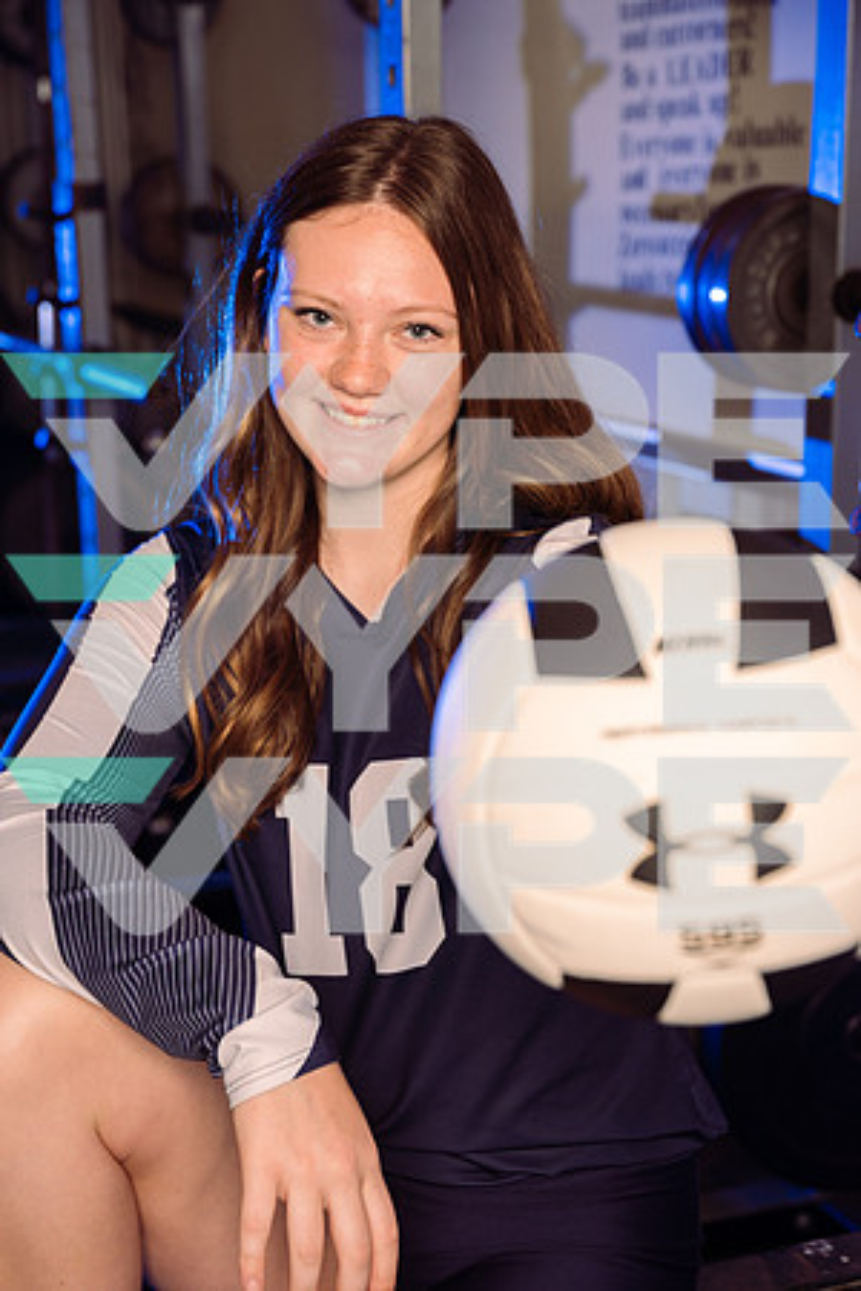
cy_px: 646
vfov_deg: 28.8
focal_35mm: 70
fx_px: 2511
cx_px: 430
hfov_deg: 19.5
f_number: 5
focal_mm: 70
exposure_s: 1/250
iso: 320
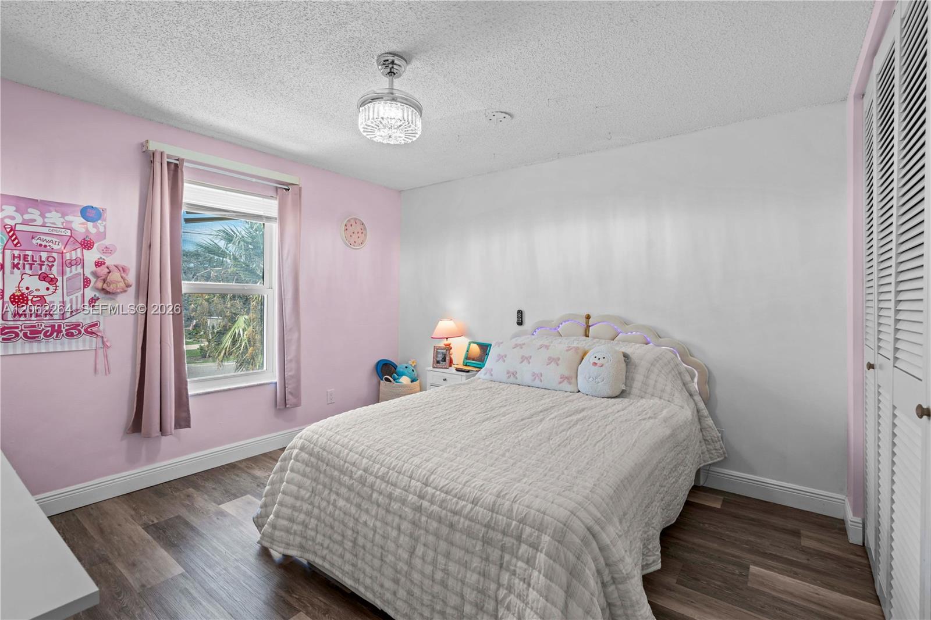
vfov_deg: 73.7
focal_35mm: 16
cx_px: 466
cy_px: 310
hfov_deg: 96.7
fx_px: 414
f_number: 8
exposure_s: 1/8
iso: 250
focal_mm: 16
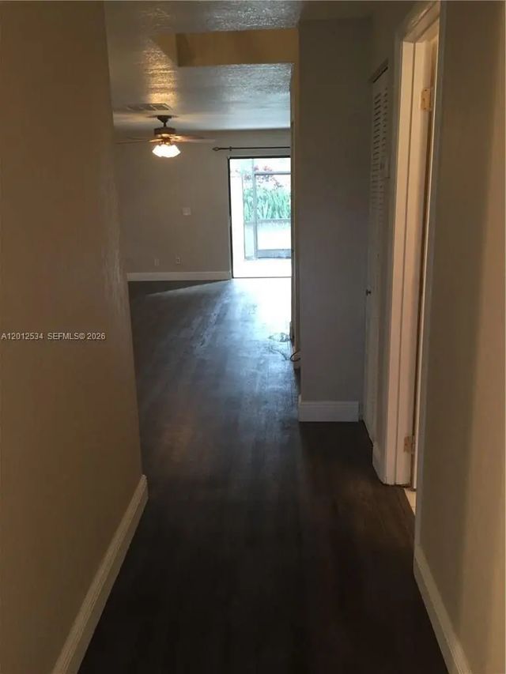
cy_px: 337
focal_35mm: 29
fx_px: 565
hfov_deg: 48.2
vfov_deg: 61.7
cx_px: 253
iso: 125
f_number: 2.2
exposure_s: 1/30
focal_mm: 4.15
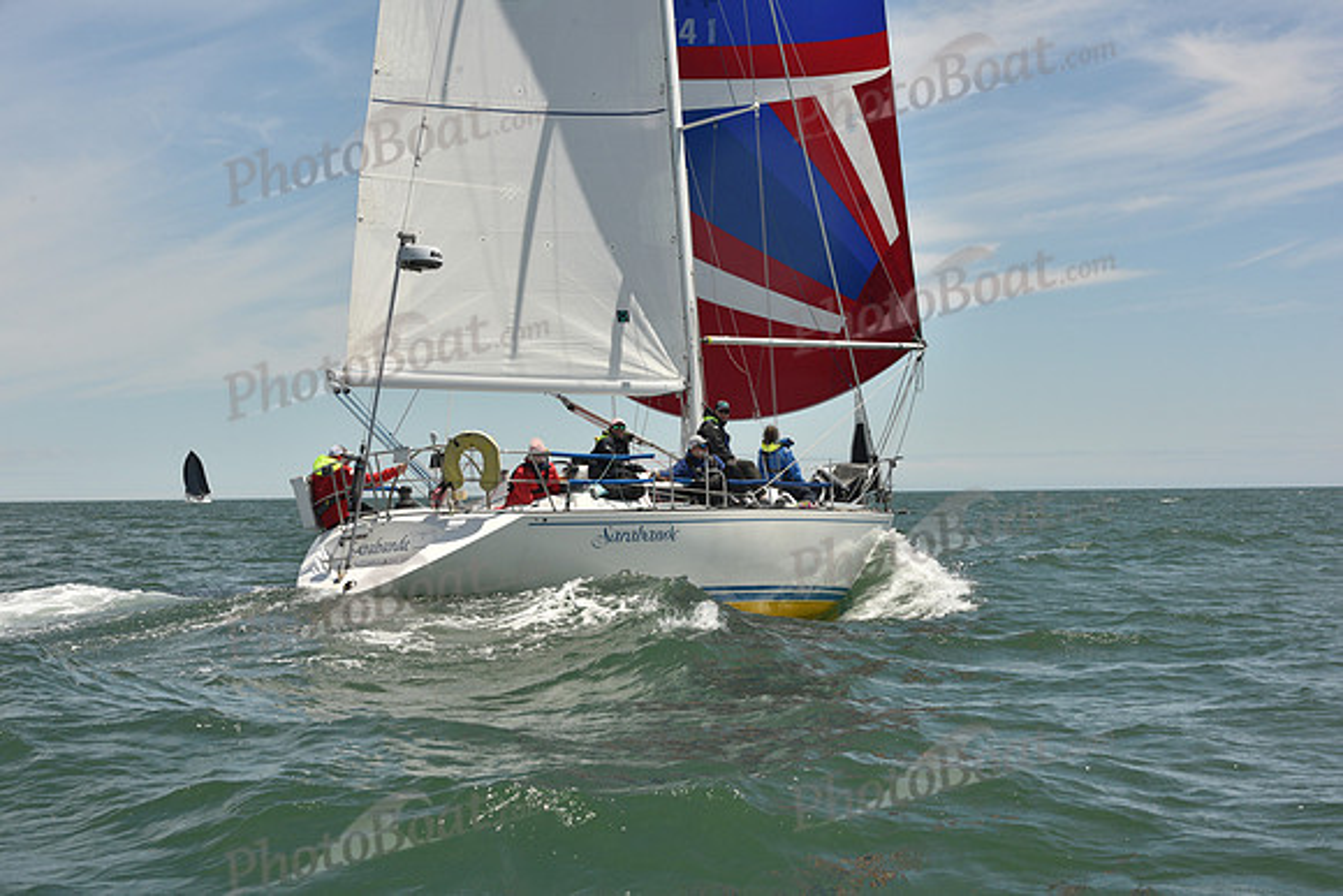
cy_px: 448
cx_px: 672
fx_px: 2612
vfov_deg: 19.5
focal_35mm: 70
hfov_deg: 28.8
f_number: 11
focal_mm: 70
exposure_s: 1/800
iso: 320
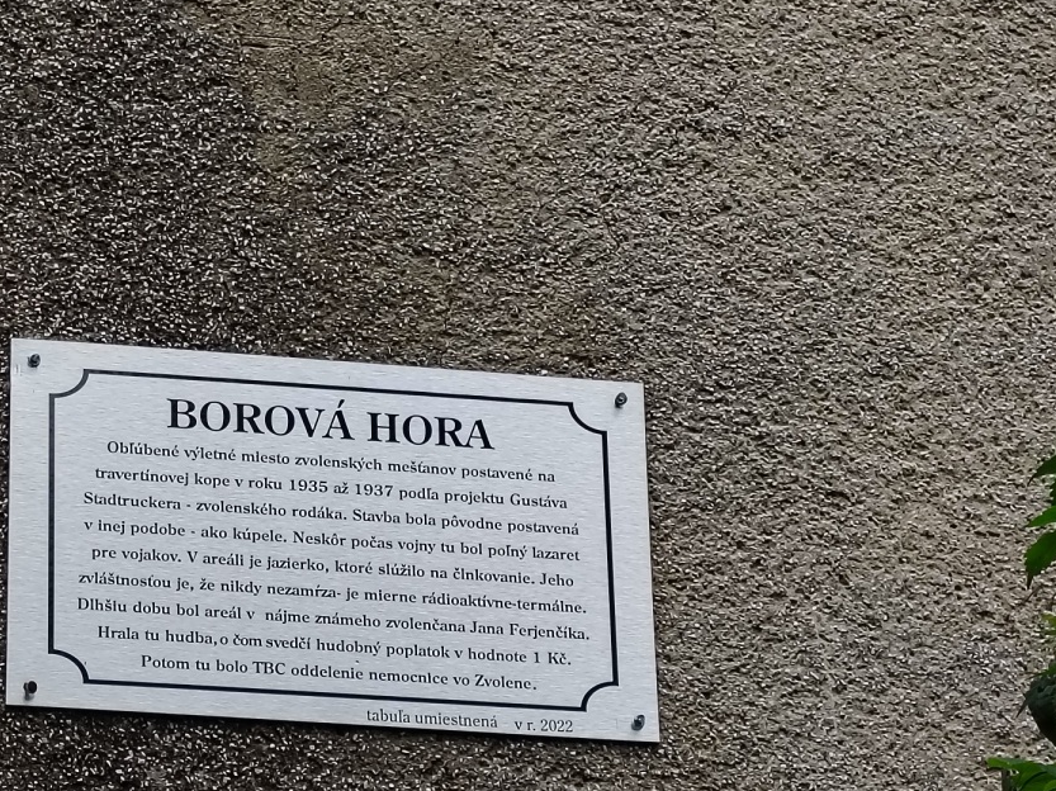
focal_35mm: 147
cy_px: 498
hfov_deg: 13.4
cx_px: 352
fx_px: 4482
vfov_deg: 10.1
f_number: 1.75
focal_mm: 5.25
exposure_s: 1/191
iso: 100
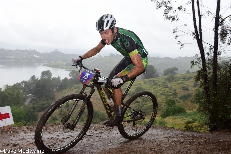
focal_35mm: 35
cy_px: 77
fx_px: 225
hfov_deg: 54.4
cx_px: 116
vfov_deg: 37.9
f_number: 14
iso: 1000
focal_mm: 35
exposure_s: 1/250
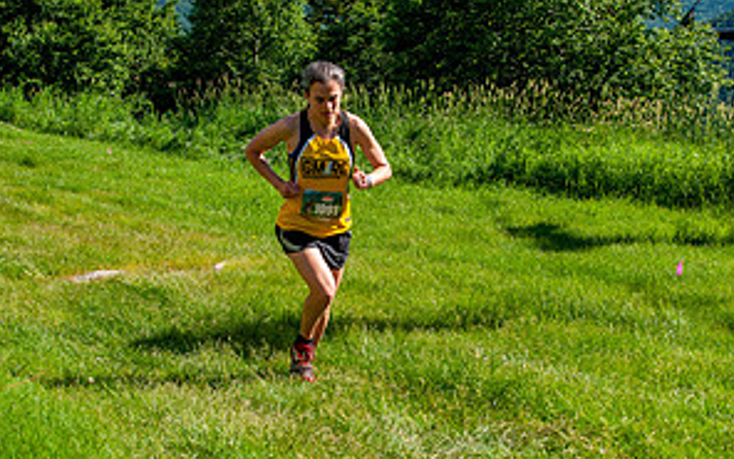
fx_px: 1580
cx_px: 366
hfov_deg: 26.1
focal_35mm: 79
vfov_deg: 16.5
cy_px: 290
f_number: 8
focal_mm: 34
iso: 200
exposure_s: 1/400
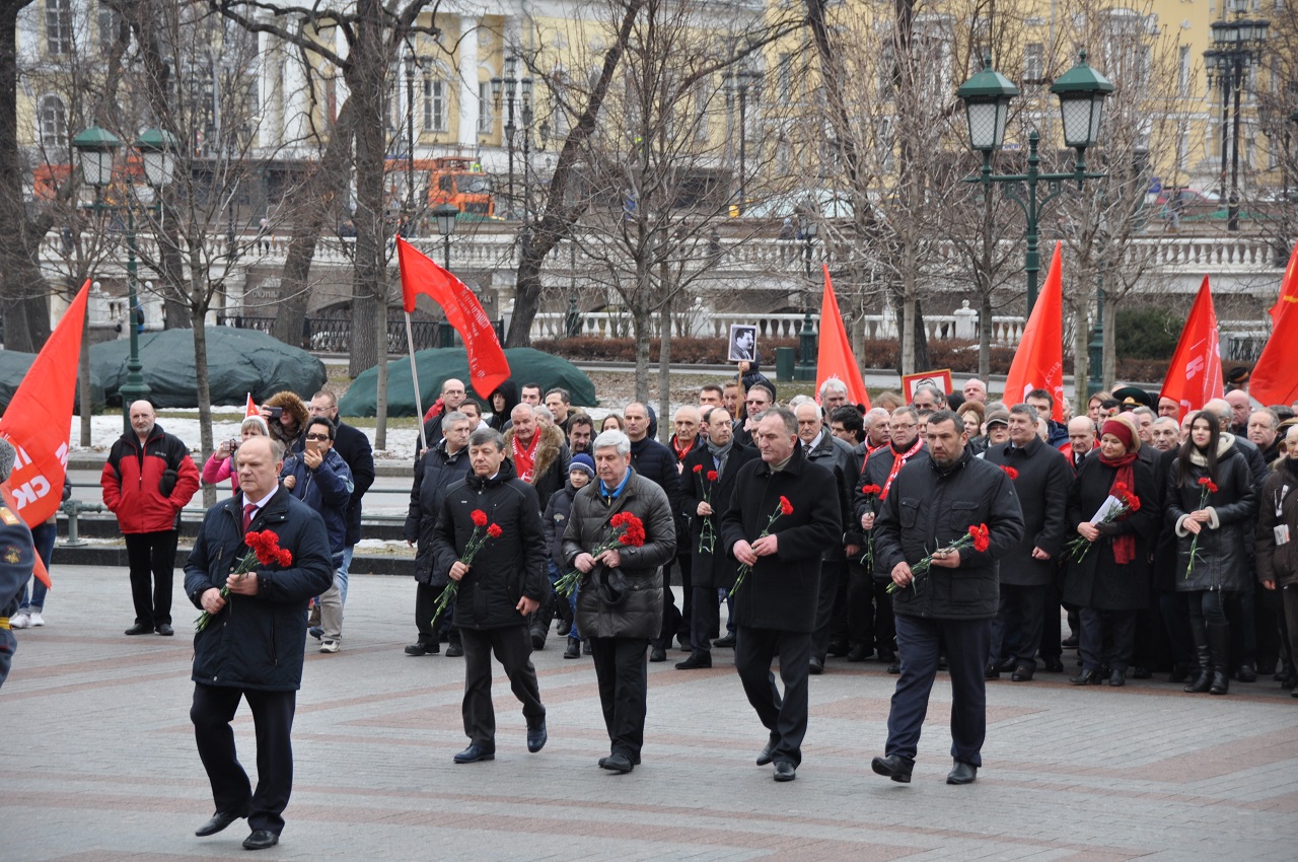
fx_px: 4051
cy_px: 431
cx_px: 649
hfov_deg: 18.2
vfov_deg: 12.1
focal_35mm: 112
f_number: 5.6
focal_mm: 75
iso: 280
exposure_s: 1/125
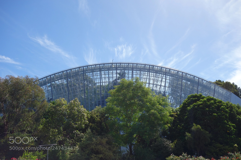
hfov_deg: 53.1
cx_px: 120
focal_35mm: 36
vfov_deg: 36.9
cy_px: 80
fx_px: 241
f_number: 5.6
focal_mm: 13.25
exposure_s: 1/500
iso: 125
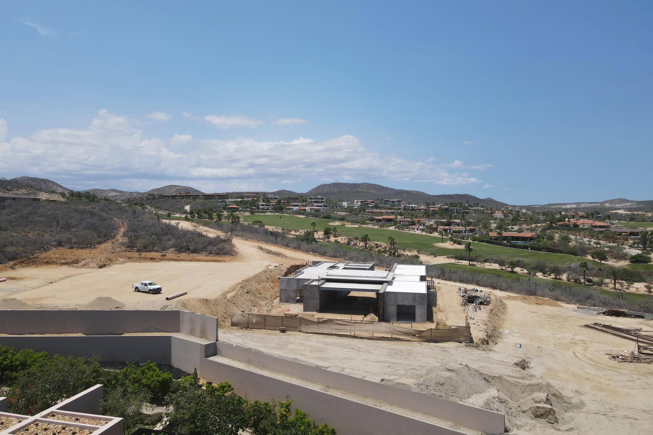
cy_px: 211
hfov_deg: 71.5
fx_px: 453
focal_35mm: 25
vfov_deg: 51.3
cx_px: 326
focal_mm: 4.5
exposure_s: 1/1000
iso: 100
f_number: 2.8
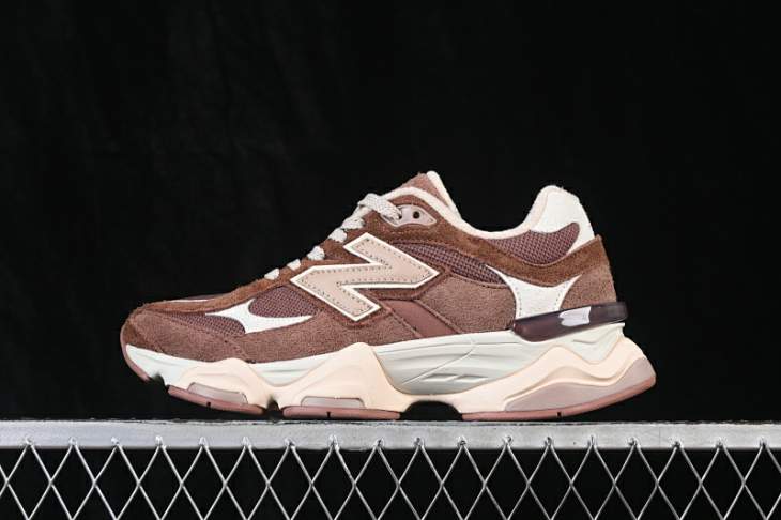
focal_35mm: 75
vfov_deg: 18.2
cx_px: 390
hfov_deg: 27.0
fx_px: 1626
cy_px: 260
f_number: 7.1
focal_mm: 50
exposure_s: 1/60
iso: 160
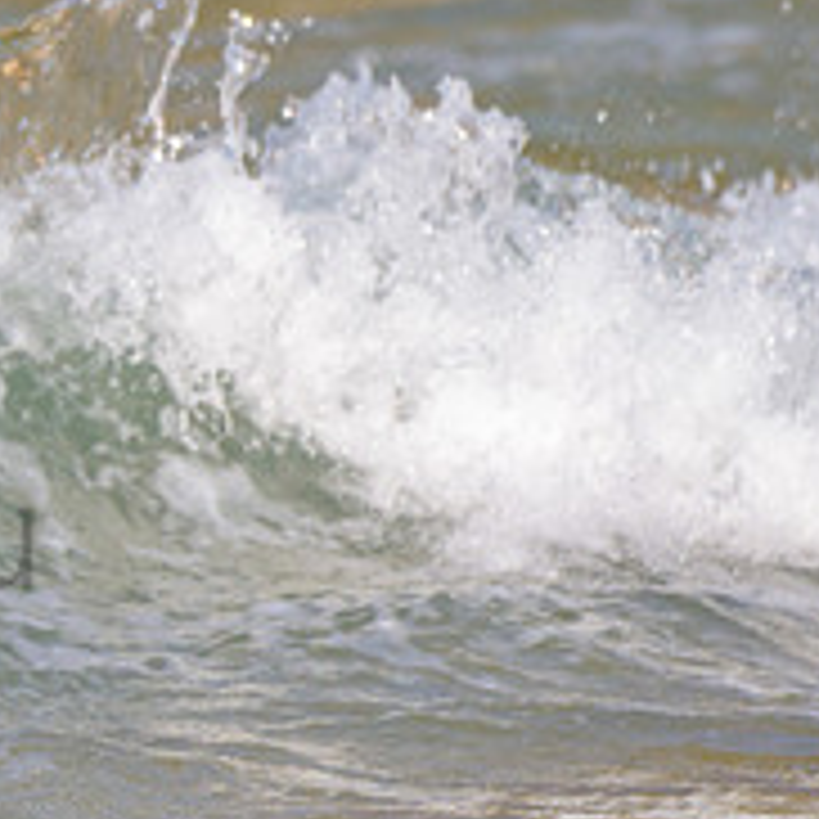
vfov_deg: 1.1
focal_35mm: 1665
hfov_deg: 1.1
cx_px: -734
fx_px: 44568
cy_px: 299
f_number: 5.6
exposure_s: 1/2000
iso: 250
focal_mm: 500
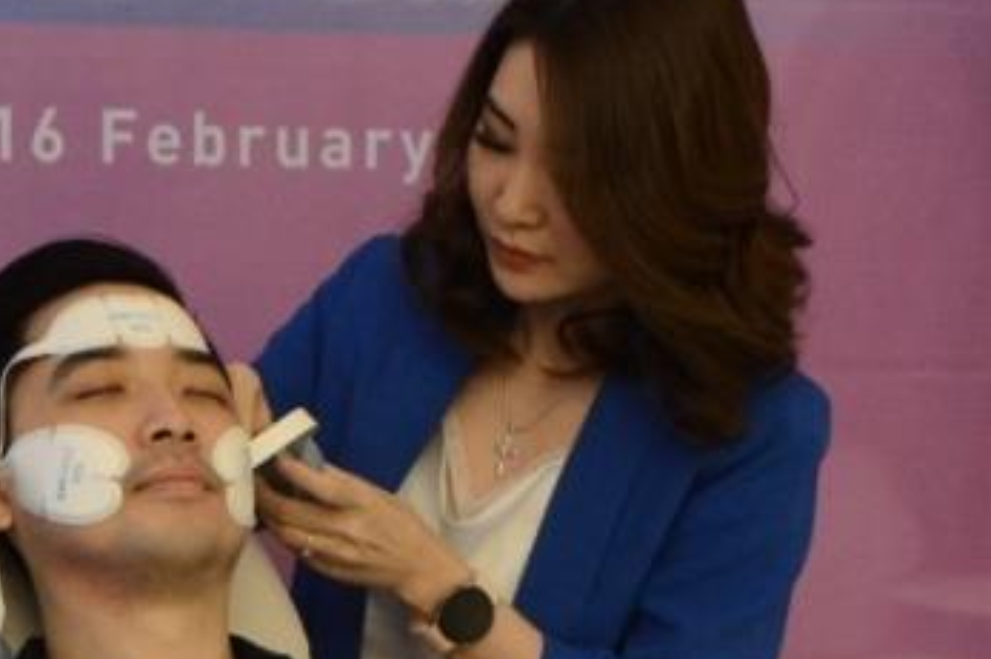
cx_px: 23
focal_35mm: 169
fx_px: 4650
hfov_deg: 12.0
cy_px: 445
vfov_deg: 8.1
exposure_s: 1/50
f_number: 5.6
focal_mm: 44
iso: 1600
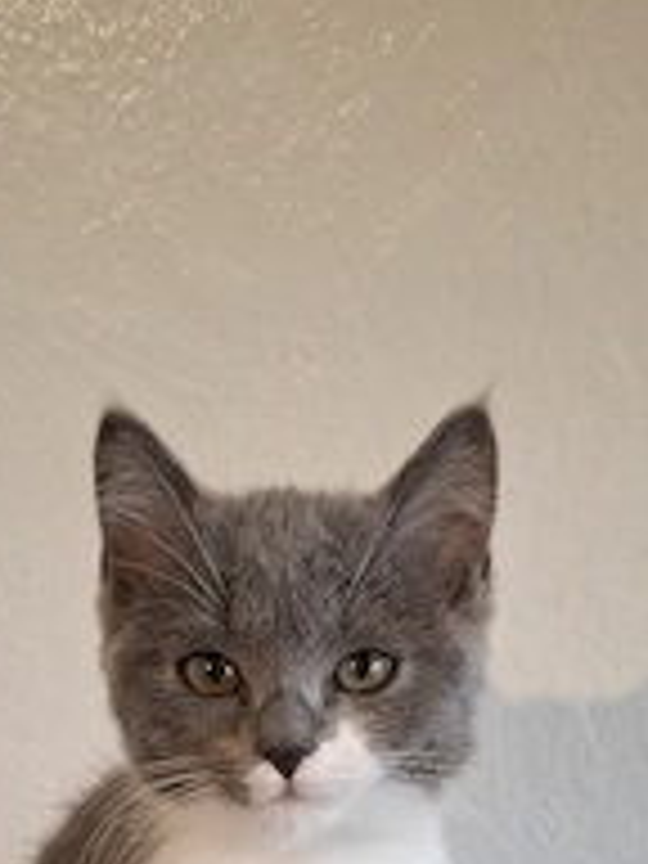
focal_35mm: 48
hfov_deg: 30.2
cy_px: 886
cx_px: 252
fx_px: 1198
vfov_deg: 35.4
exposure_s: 1/33
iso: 250
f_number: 1.8
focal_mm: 5.54
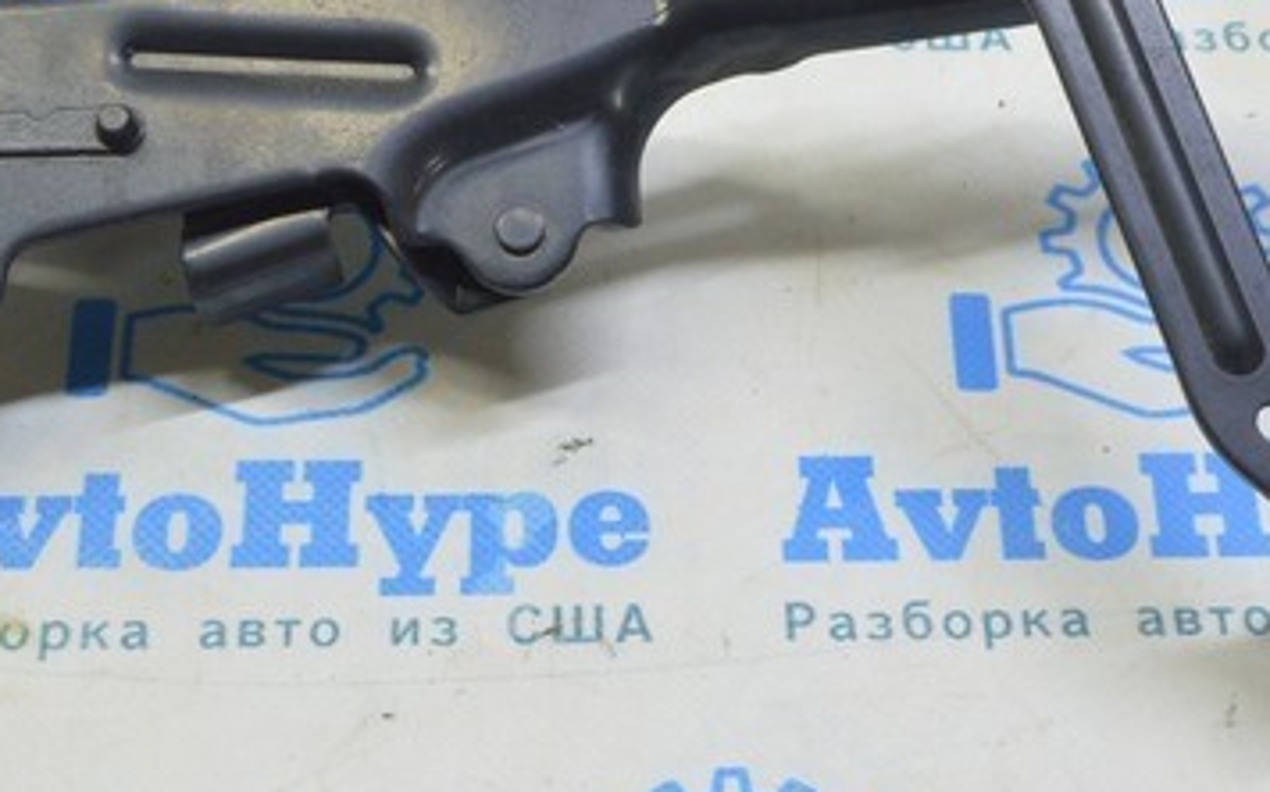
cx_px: 706
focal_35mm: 88
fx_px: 3044
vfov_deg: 14.8
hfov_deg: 23.6
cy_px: 387
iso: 400
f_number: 5.6
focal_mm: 20
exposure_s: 1/20
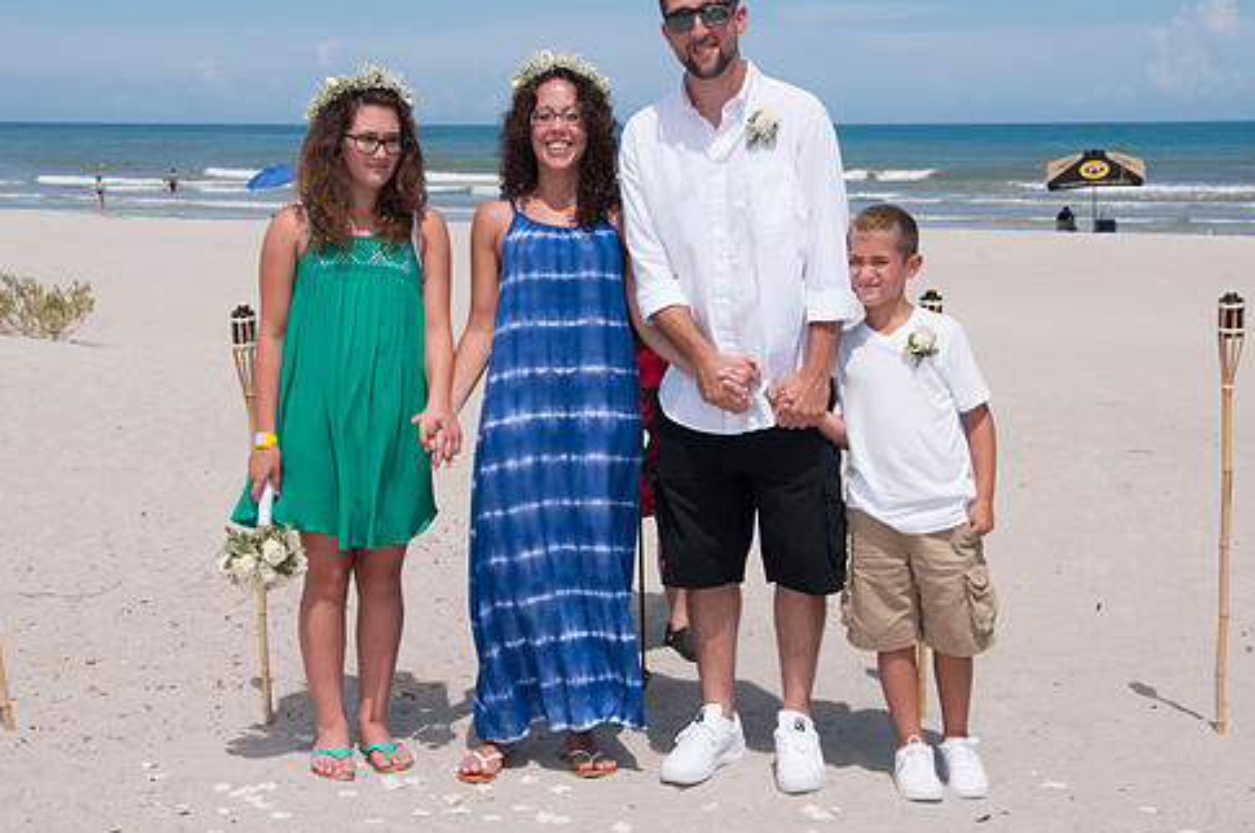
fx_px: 2124
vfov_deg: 22.2
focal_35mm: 61
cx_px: 624
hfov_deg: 32.9
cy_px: 369
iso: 100
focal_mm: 34
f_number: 11
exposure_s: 1/250
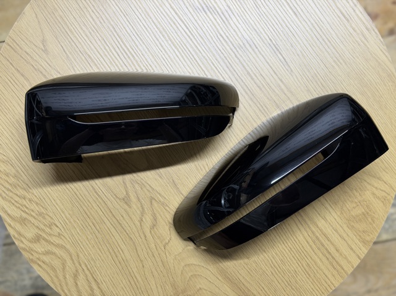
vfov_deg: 30.2
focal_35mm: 48
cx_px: 198
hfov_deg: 39.7
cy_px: 148
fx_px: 549
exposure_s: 1/50
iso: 100
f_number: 1.78
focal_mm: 6.76
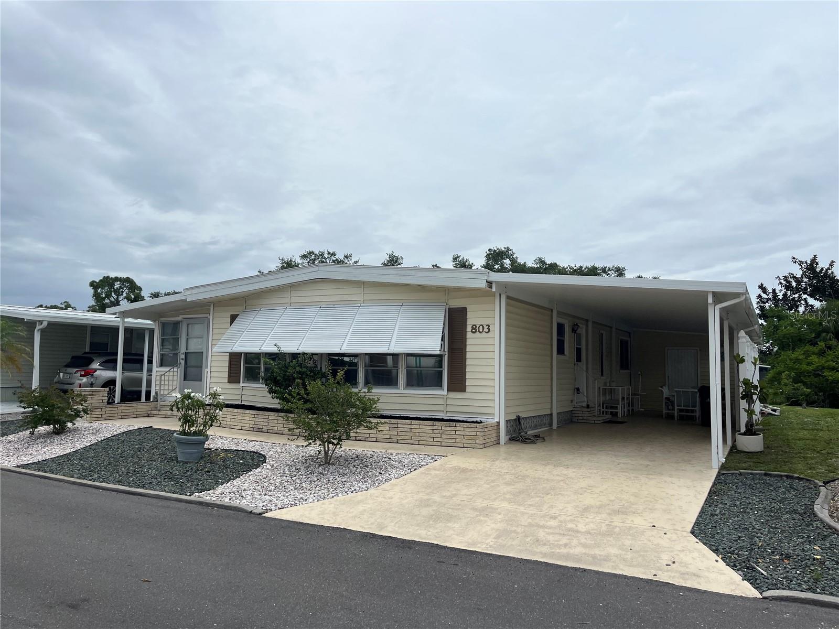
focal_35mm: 26
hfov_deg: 67.3
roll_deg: -0.7
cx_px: 420
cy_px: 314
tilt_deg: +6.0
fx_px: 630
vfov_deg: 53.1
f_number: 1.6
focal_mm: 5.1
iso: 50
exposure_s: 1/9901
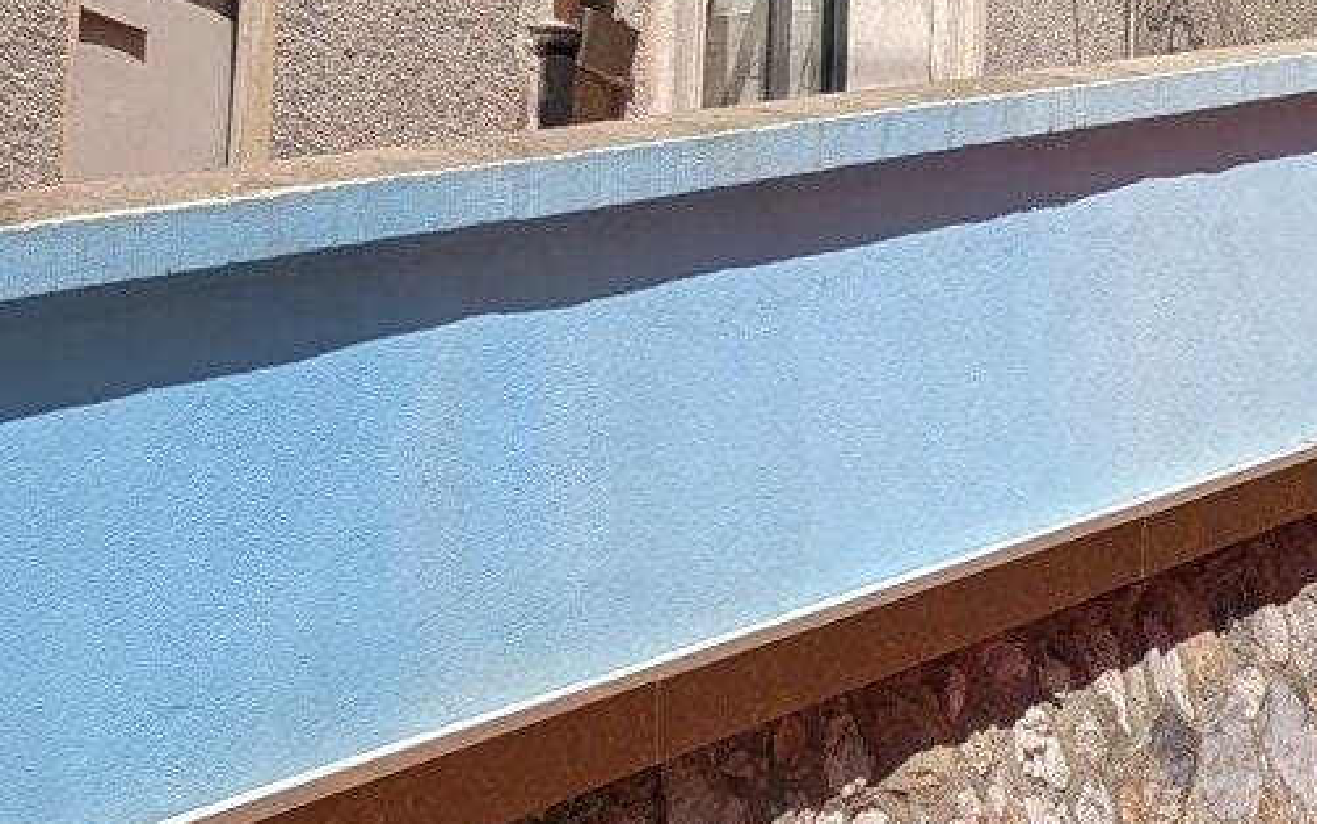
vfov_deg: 10.1
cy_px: 297
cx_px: 2445
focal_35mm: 130
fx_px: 4667
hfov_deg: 14.1
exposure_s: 1/1103
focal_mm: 6.9
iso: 21
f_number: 1.68
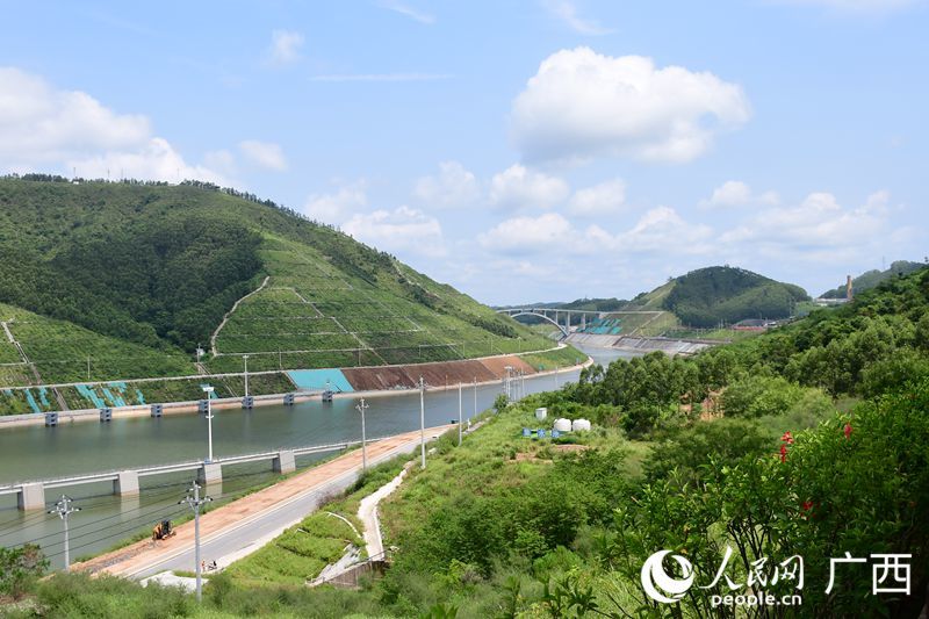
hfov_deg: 53.1
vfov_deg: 36.9
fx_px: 929
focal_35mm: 36
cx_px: 464
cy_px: 310
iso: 100
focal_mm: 18
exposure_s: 1/640
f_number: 5
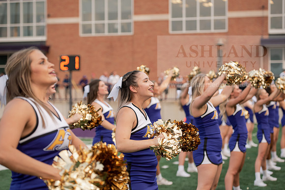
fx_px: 713
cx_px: 142
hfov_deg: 22.6
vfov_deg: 15.2
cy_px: 95
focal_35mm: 90
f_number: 3.5
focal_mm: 90
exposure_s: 1/1000
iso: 1250
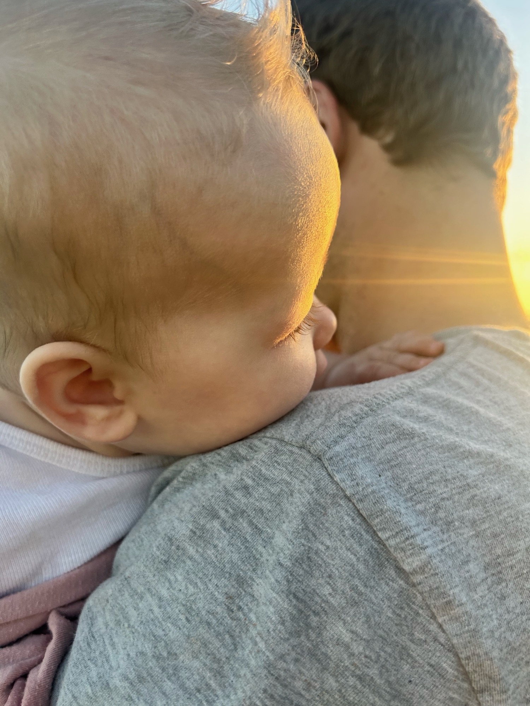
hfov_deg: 53.1
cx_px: 265
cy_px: 353
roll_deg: +4.3
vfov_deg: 67.3
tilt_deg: -1.9
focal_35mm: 26
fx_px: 531
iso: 50
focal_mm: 5.7
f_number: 1.5
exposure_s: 1/299
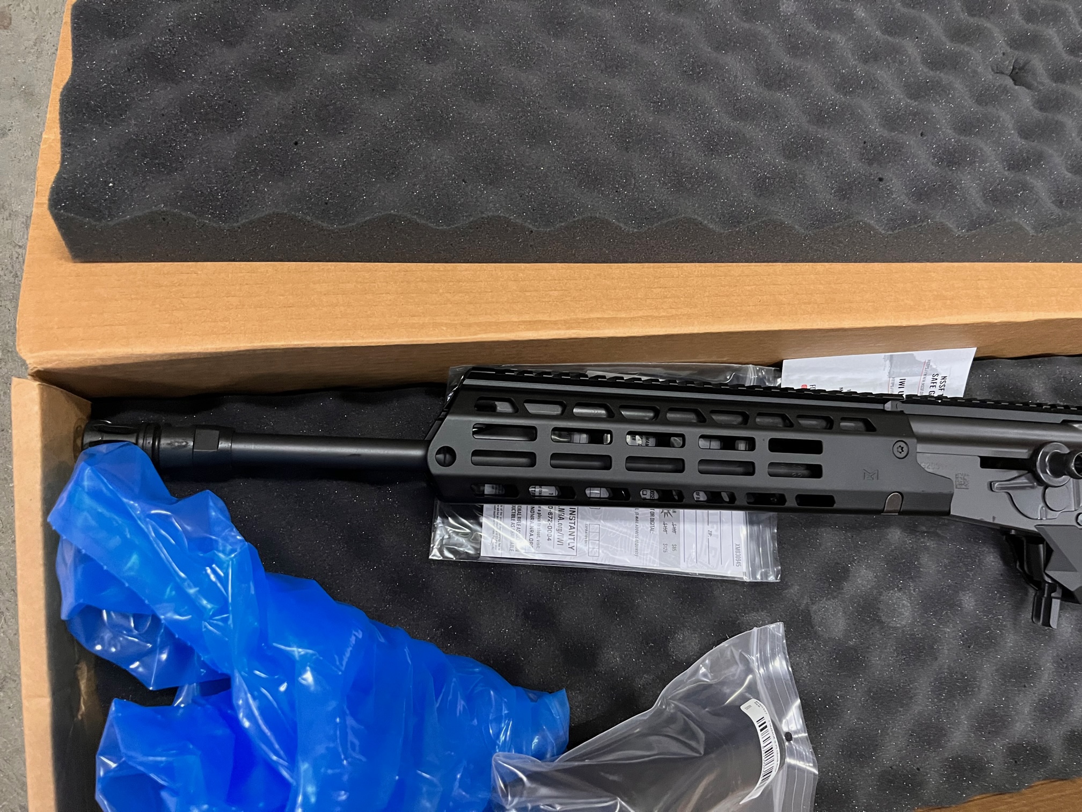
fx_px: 813
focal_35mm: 26
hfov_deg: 67.3
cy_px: 406
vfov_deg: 53.1
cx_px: 541
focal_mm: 5.1
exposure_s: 1/40
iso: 640
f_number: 1.6
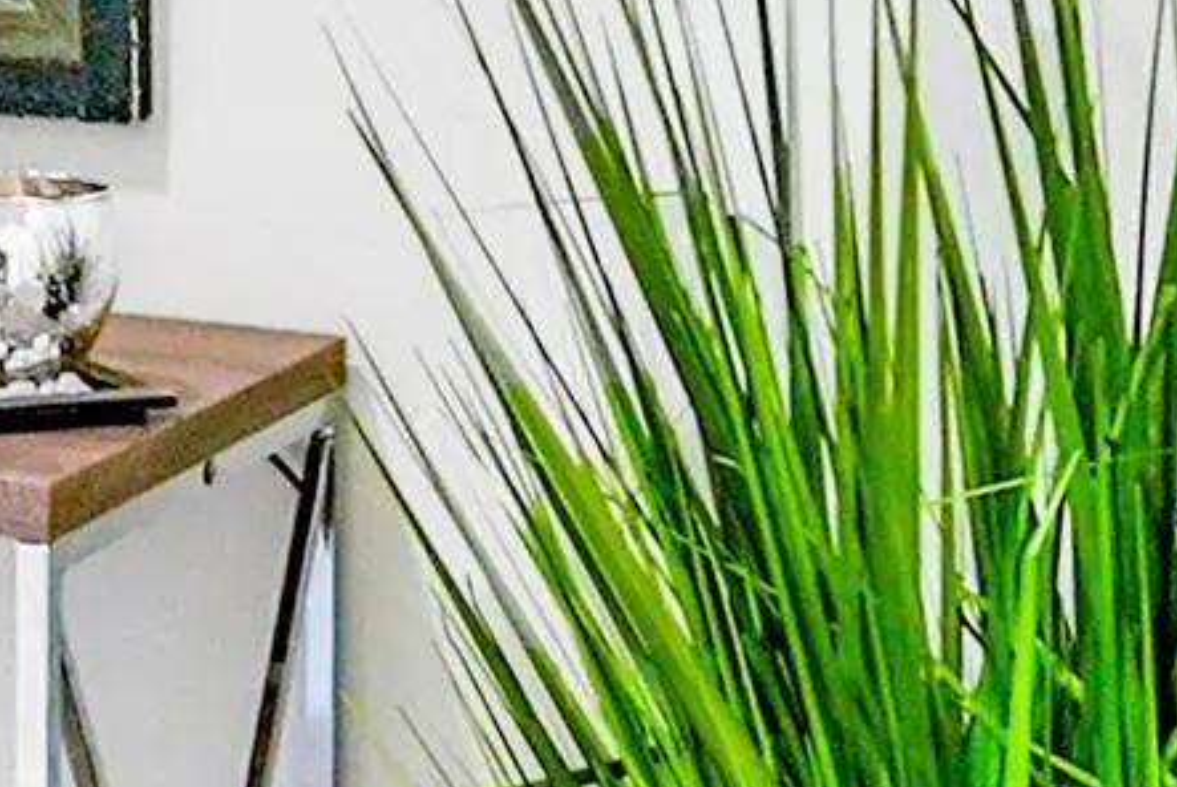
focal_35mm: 97
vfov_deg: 13.7
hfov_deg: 18.9
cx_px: -494
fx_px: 3173
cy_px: -187
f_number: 8
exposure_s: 1/25
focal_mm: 14
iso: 800
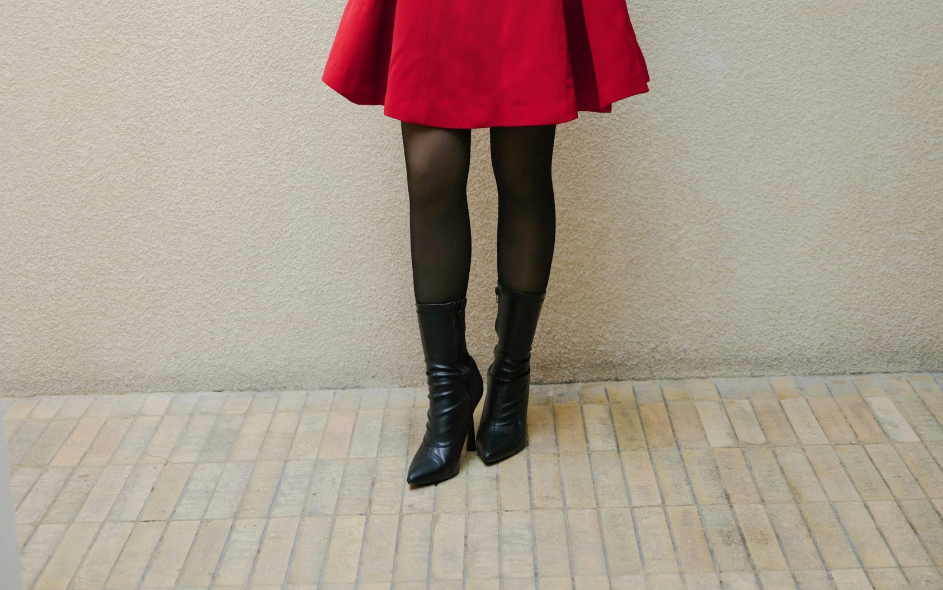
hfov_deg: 31.5
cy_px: -48
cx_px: 471
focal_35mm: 65
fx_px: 1671
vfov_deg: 19.2
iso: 800
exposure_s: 1/125
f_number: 2.8
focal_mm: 42
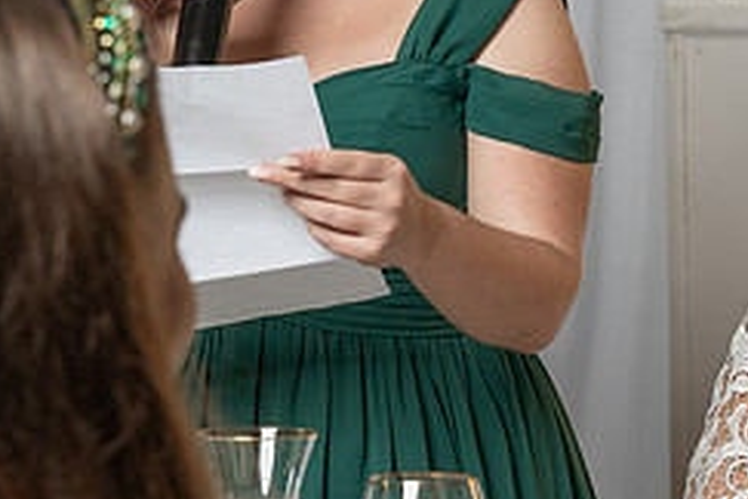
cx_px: 639
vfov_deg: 7.8
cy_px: 192
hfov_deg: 11.6
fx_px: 3657
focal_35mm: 176
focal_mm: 51
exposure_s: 1/200
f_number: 4
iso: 500
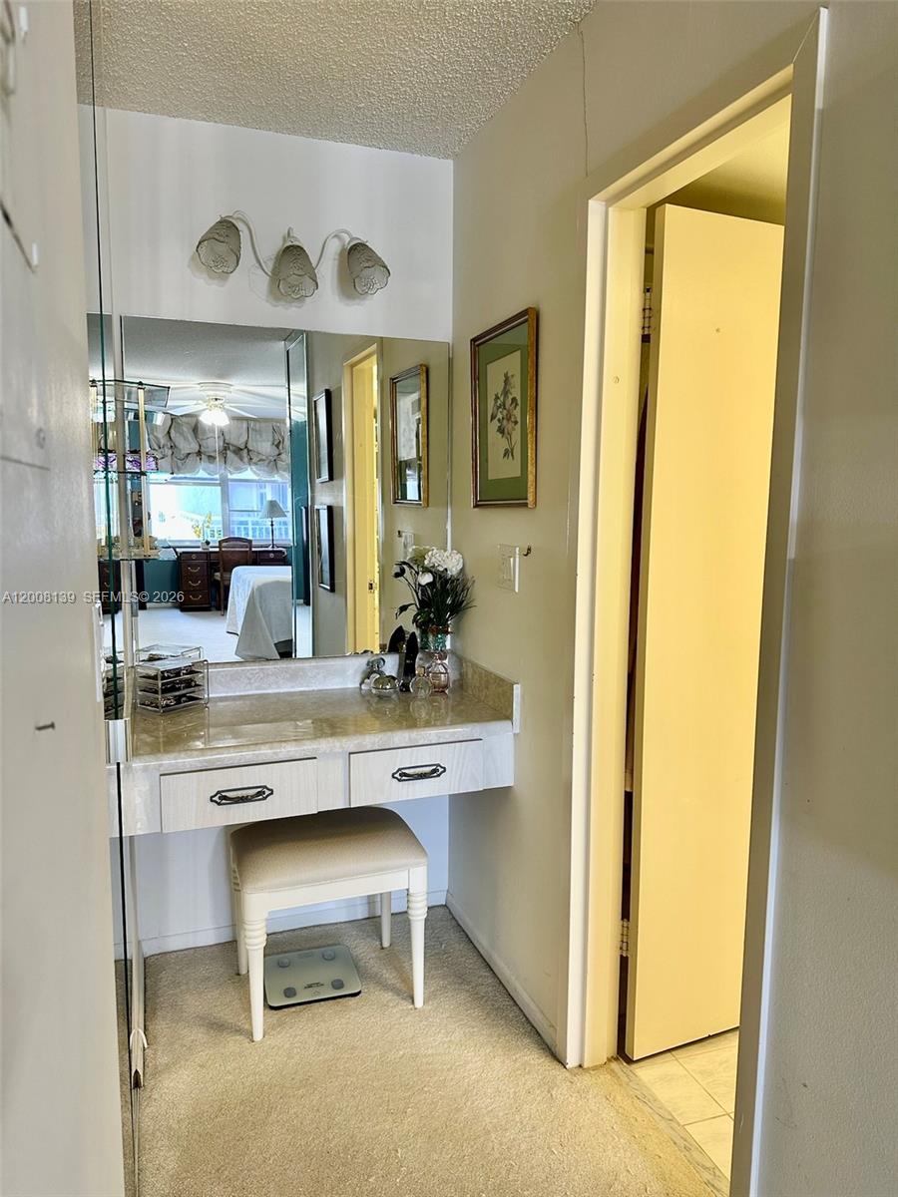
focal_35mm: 24
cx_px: 449
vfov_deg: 71.6
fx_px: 830
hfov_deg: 56.8
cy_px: 598
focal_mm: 6.86
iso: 125
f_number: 1.78
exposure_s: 1/60
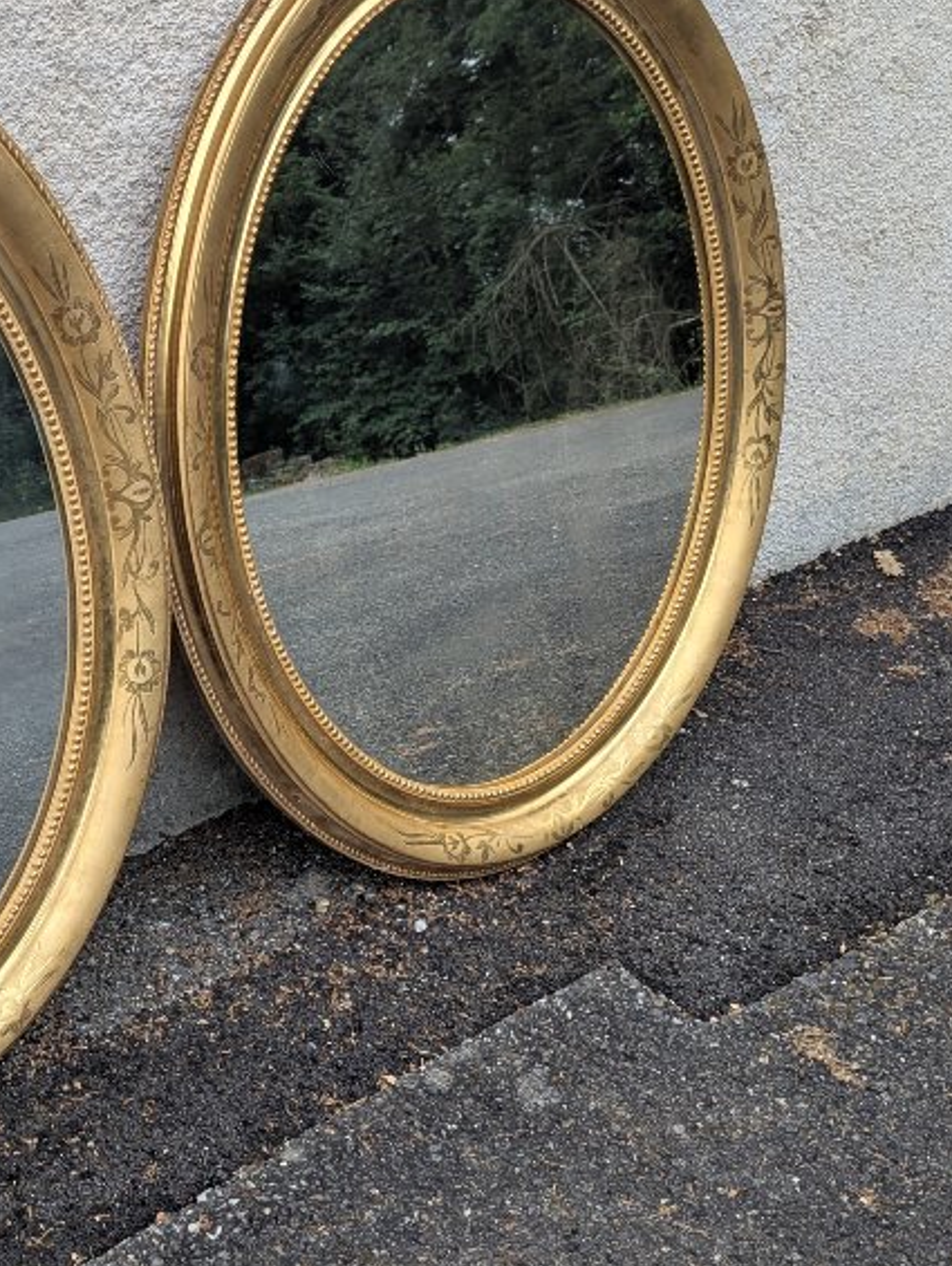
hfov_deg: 27.4
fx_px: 1867
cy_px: 757
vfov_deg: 37.3
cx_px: 58
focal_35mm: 51
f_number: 1.85
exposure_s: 1/422
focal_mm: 6.81
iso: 44
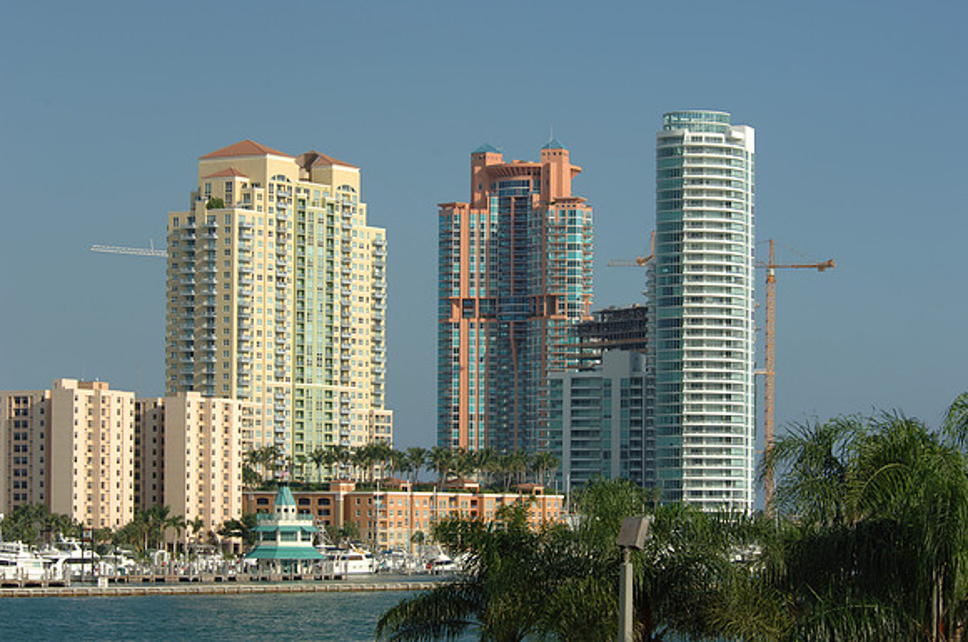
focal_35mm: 120
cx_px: 484
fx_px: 3222
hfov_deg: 17.1
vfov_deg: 11.4
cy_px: 321
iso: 100
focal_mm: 80
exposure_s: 1/320
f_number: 8.5
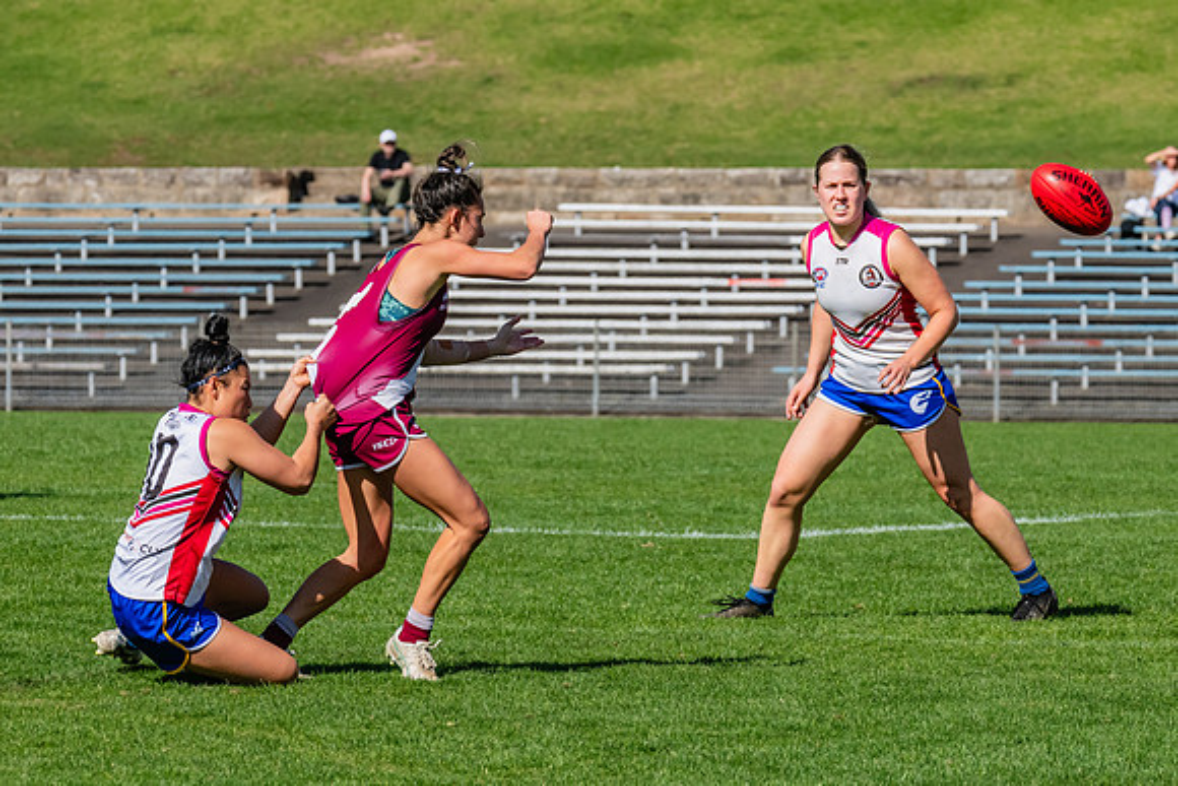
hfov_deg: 5.4
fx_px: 12551
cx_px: 586
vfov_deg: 3.6
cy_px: 350
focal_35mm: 383
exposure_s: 1/1250
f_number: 13
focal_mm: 290
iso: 800
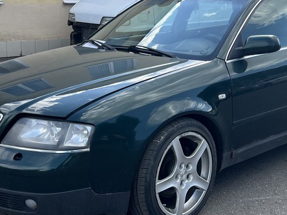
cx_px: 179
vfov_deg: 24.3
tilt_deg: -9.5
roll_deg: -1.2
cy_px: 74
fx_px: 497
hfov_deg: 32.0
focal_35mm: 60
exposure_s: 1/1029
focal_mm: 5.7
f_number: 1.5
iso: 50
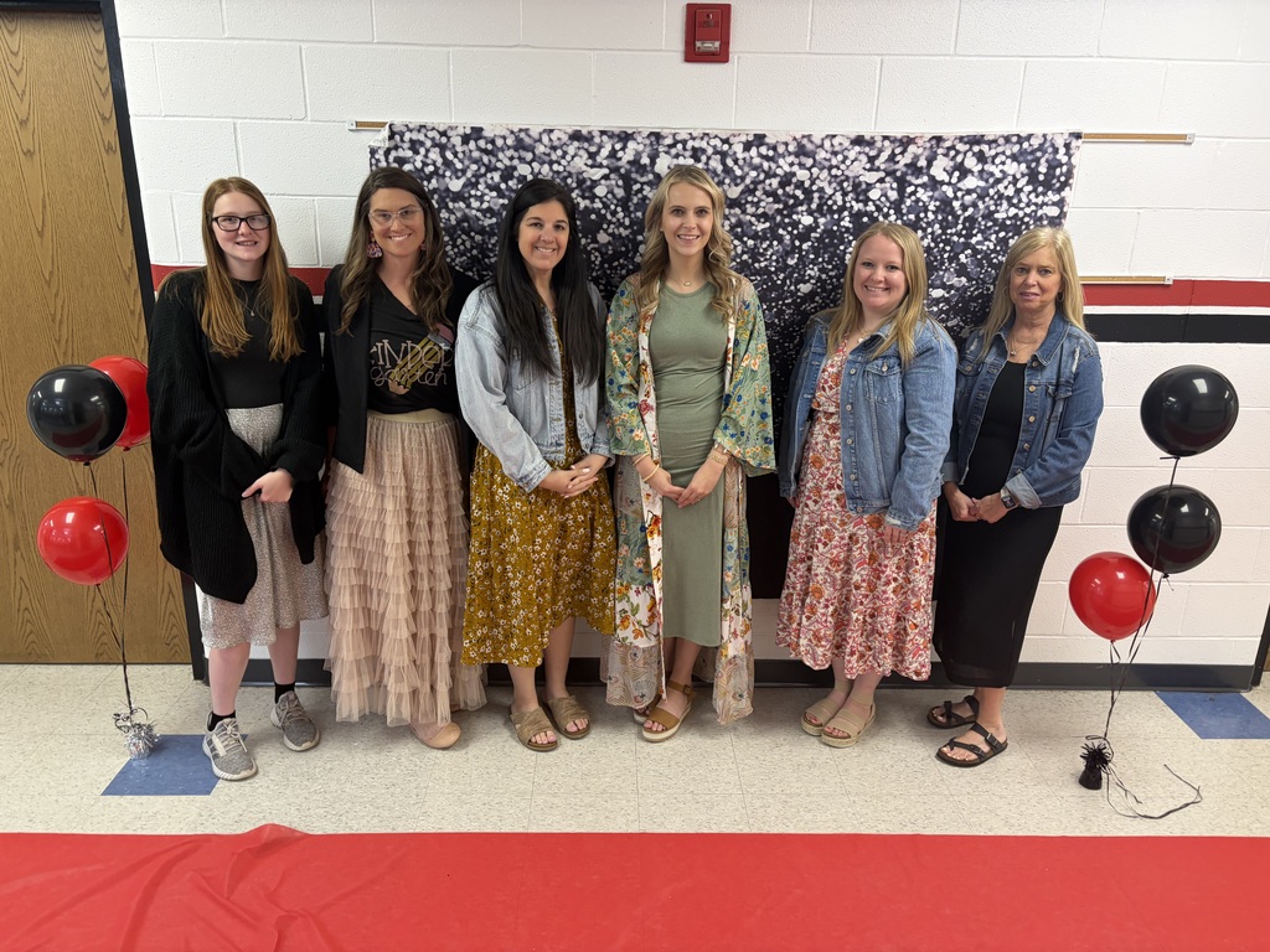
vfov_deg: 53.1
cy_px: 476
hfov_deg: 67.3
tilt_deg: -17.4
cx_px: 635
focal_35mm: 26
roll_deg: -1.1
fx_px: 954
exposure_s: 1/60
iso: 125
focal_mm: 5.96
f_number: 1.6
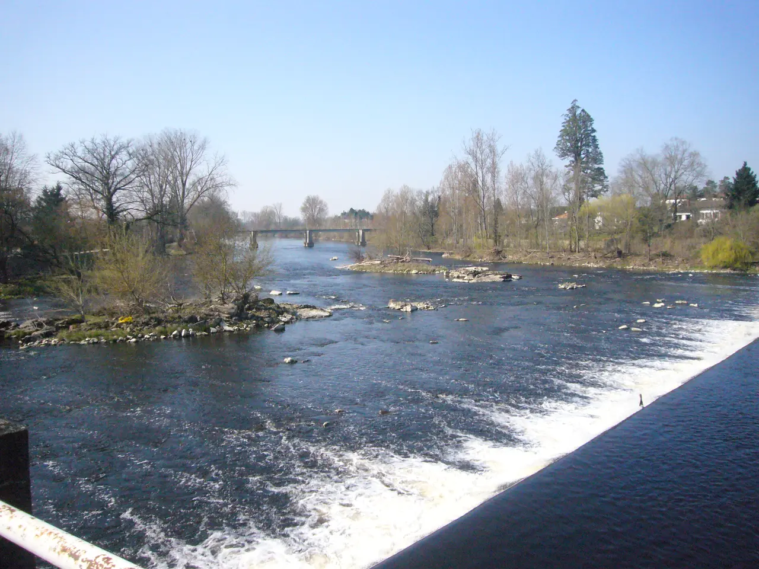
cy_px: 284
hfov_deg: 63.4
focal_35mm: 28
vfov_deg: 49.7
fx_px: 614
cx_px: 380
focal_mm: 4.6
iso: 400
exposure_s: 1/1300
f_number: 5.6
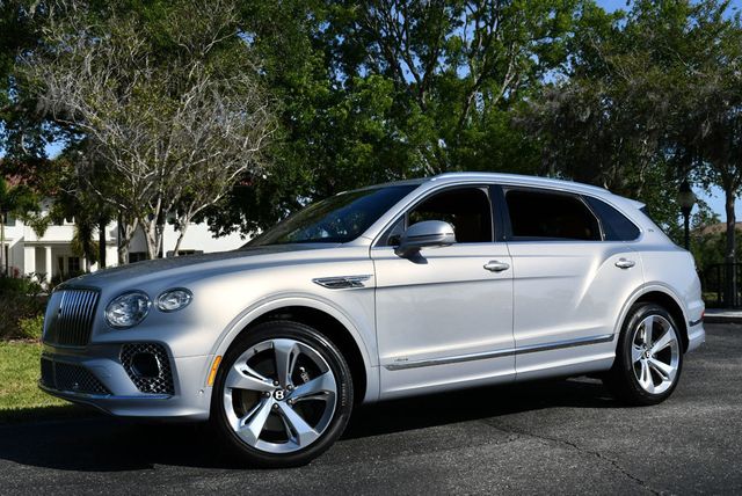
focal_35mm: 40
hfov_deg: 48.4
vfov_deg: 33.5
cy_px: 248
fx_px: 825
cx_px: 371
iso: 100
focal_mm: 20
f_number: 9
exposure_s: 1/320
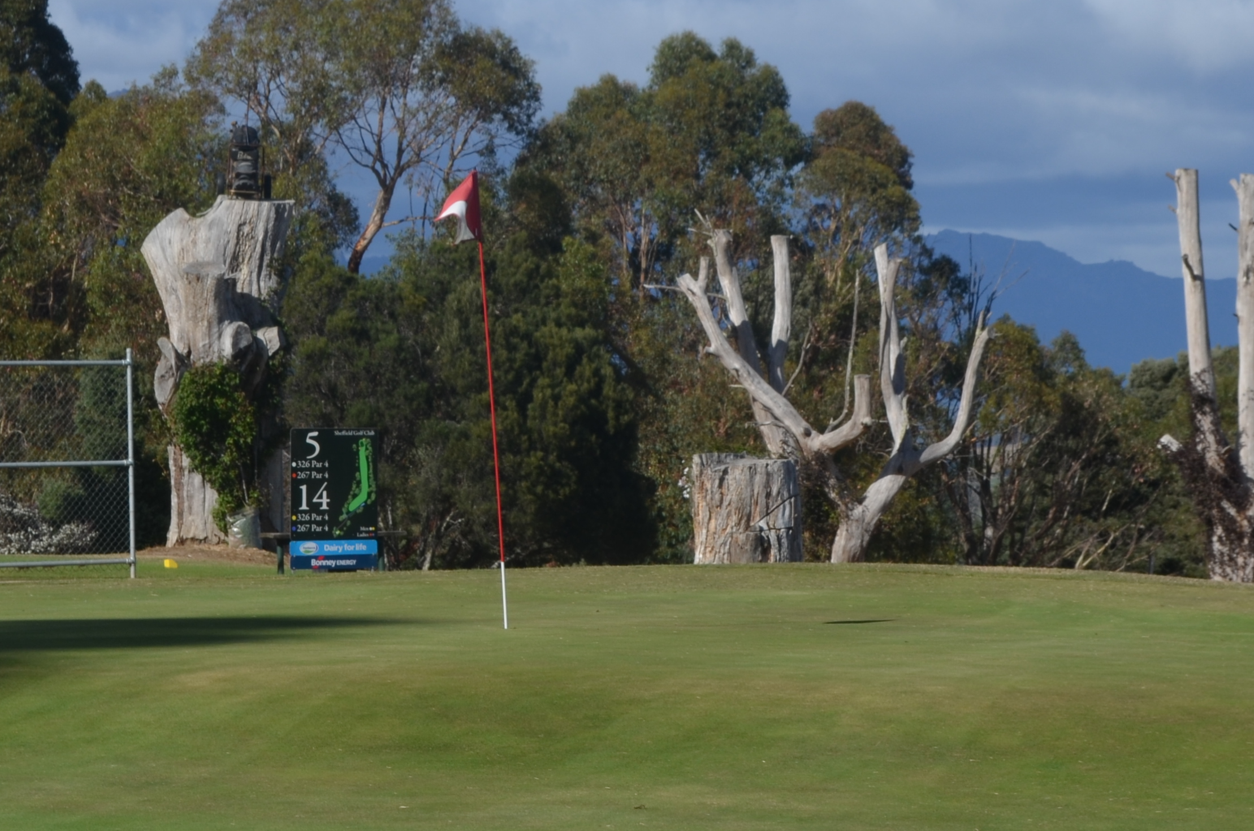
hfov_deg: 12.9
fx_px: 5562
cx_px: 635
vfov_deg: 8.5
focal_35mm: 160
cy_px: 623
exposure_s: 1/350
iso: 100
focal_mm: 48
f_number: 9.5
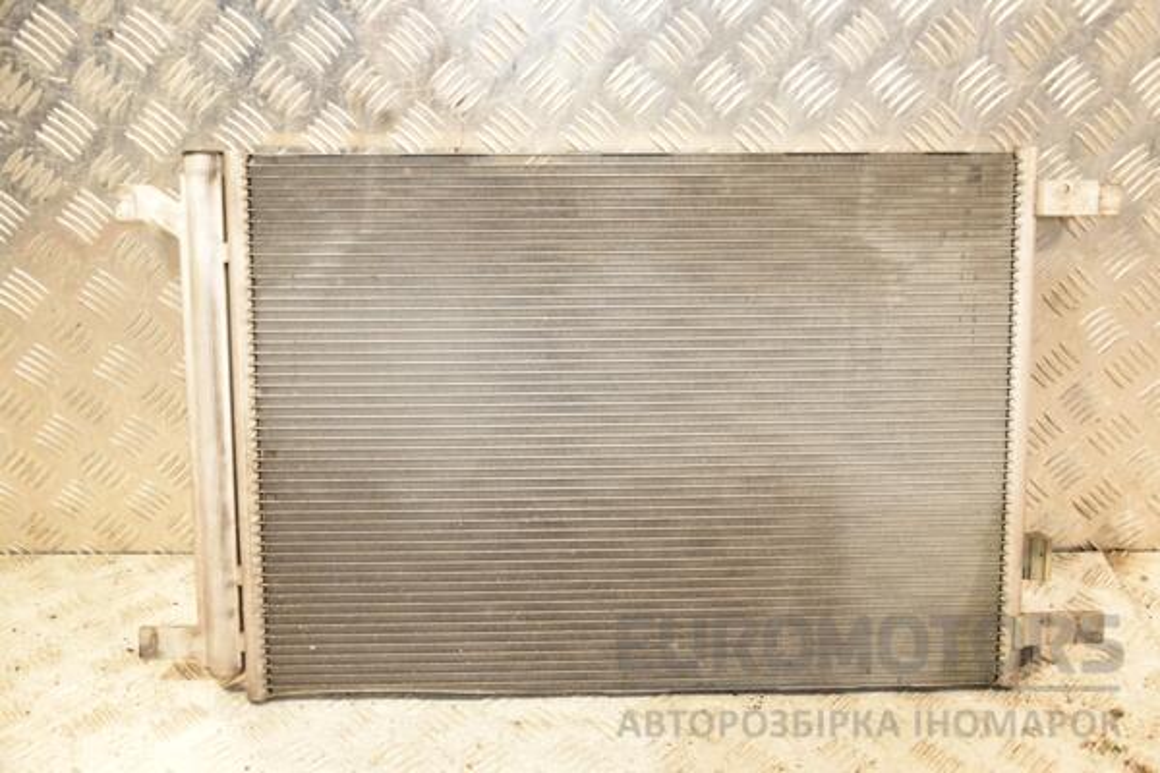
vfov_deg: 35.5
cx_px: 580
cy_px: 386
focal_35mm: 38
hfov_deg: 51.3
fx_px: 1208
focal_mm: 25
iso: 800
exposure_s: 1/160
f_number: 5
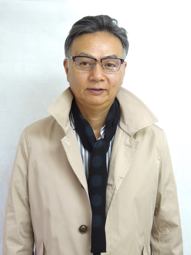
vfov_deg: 34.9
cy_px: 128
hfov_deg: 26.6
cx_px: 96
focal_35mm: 55
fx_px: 405
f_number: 4
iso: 400
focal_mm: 9.9
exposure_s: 1/40
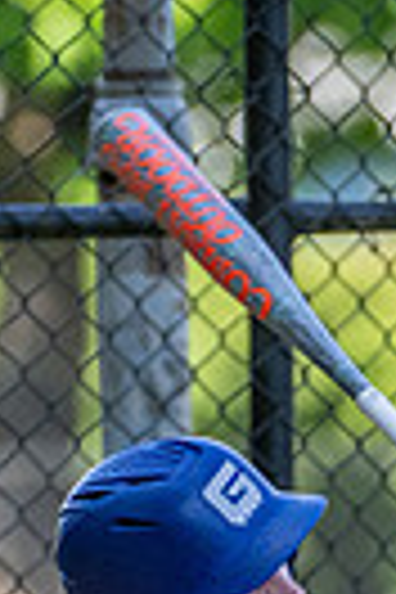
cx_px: 418
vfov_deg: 1.0
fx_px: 33426
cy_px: 972
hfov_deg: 0.7
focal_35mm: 2026
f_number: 5.6
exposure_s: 1/1000
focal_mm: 390
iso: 1400
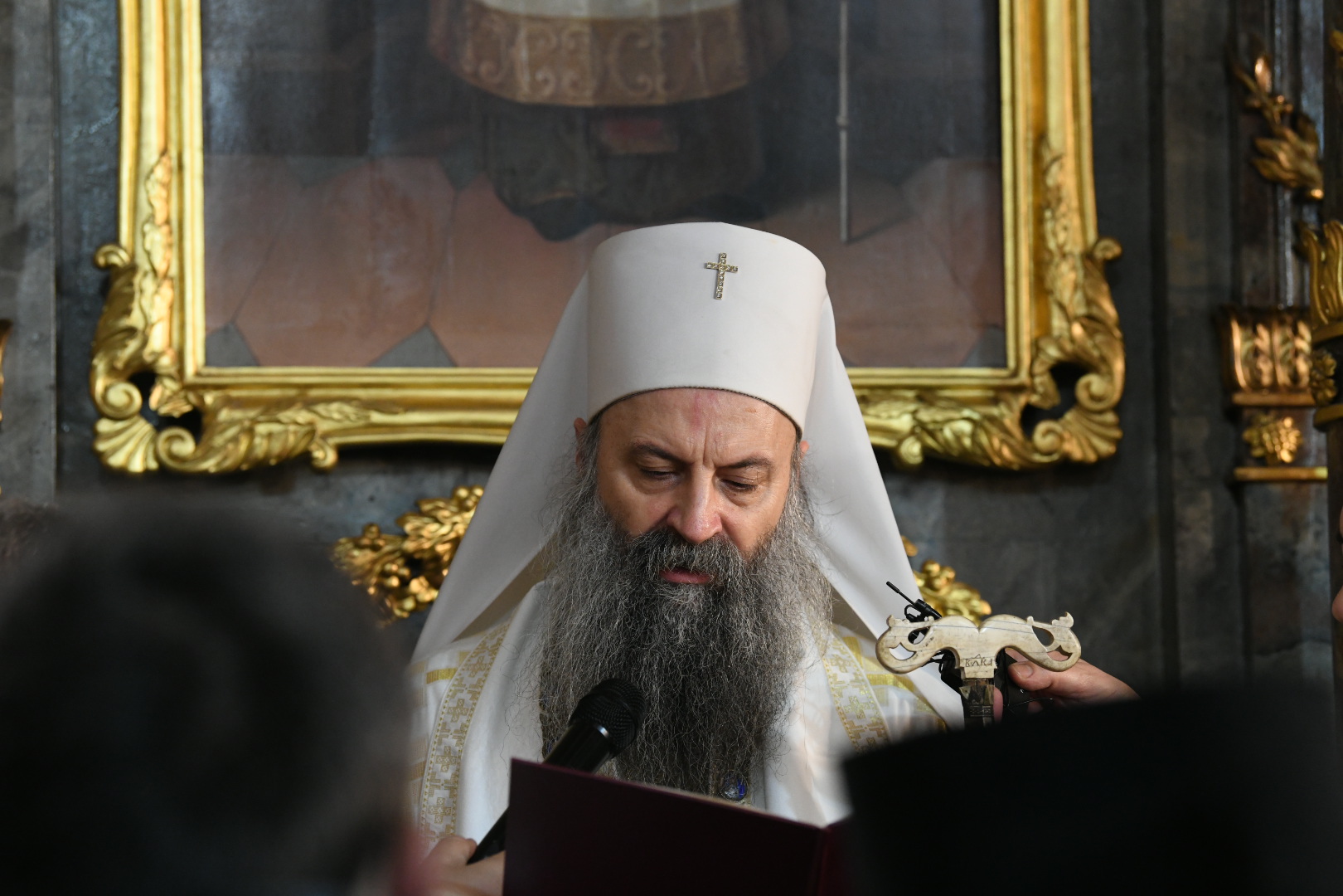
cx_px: 672
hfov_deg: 16.4
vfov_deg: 11.0
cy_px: 448
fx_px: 4663
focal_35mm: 125
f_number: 4.5
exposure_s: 1/160
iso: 3200
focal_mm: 125
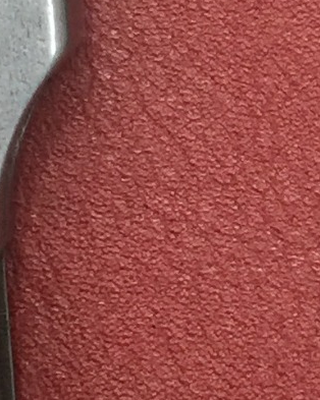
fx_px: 2275
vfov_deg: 10.0
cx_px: 443
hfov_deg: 7.9
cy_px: -23
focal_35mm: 192
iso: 80
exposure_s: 1/17
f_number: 2.2
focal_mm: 4.15
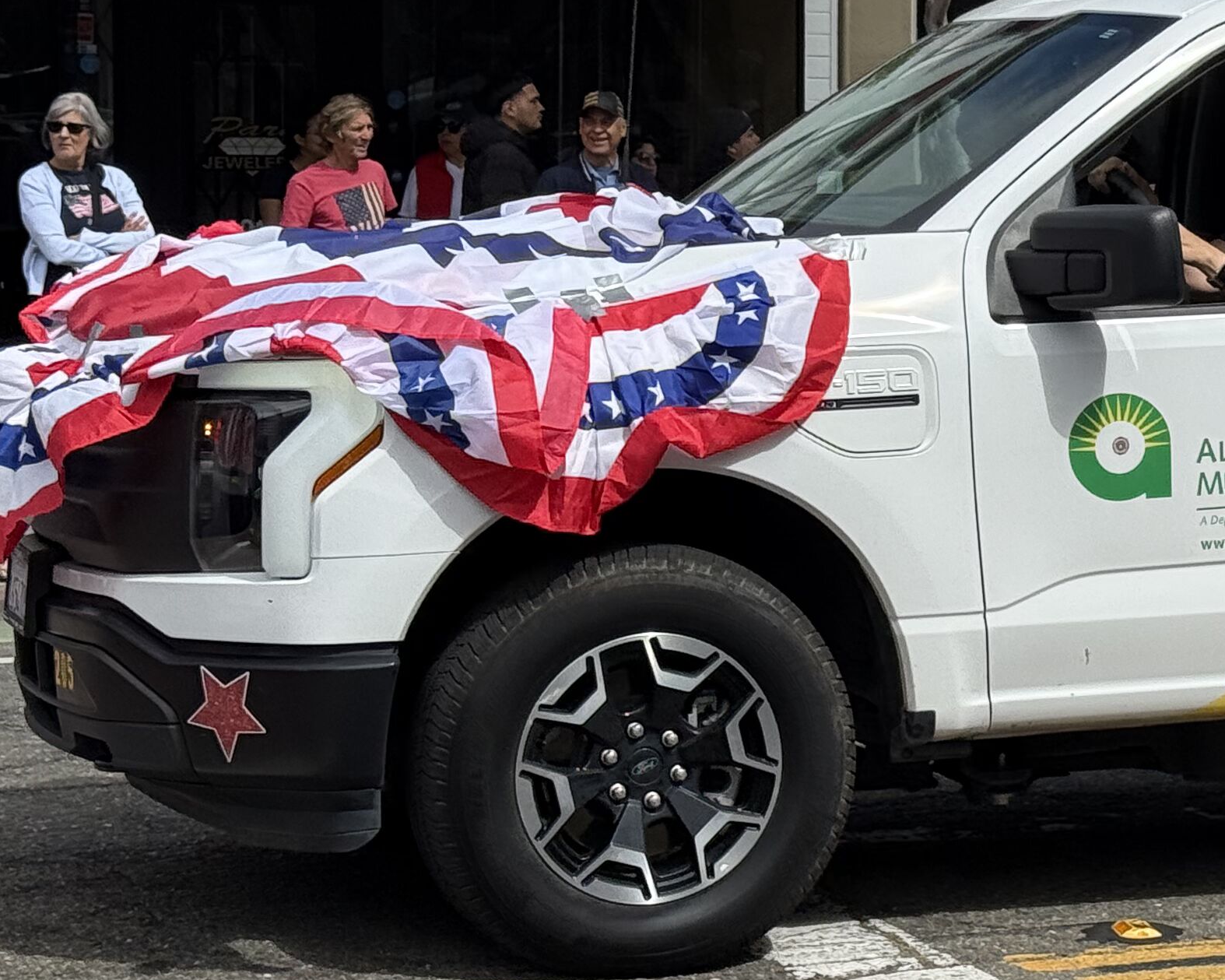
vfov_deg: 12.8
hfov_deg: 15.6
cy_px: 272
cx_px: 1344
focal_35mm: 120
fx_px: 4350
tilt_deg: -2.3
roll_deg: -0.6
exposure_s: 1/6024
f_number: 1.78
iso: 64
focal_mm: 6.76
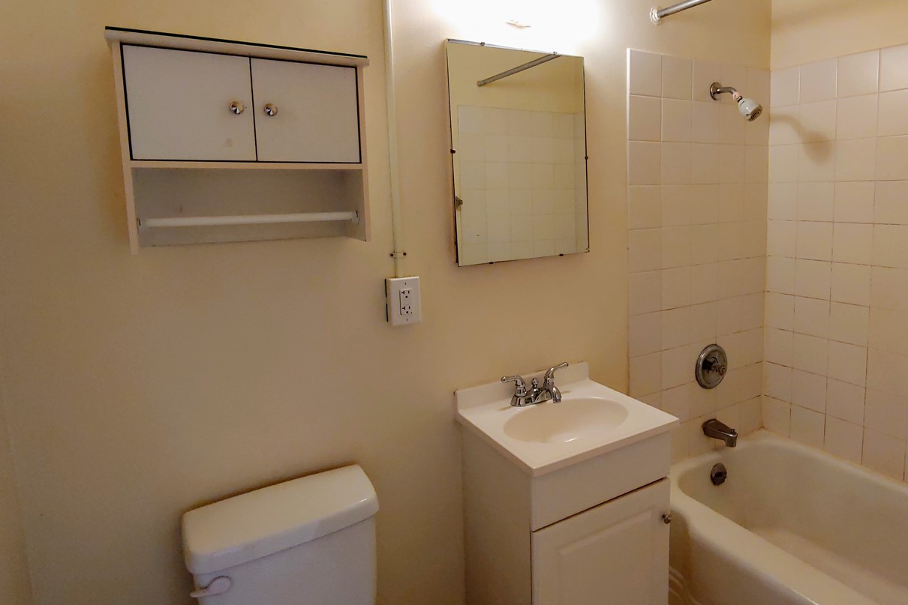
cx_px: 561
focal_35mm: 22
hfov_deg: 77.3
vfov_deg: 57.1
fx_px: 555
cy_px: 263
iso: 100
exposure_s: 1/30
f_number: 1.9
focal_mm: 2.18
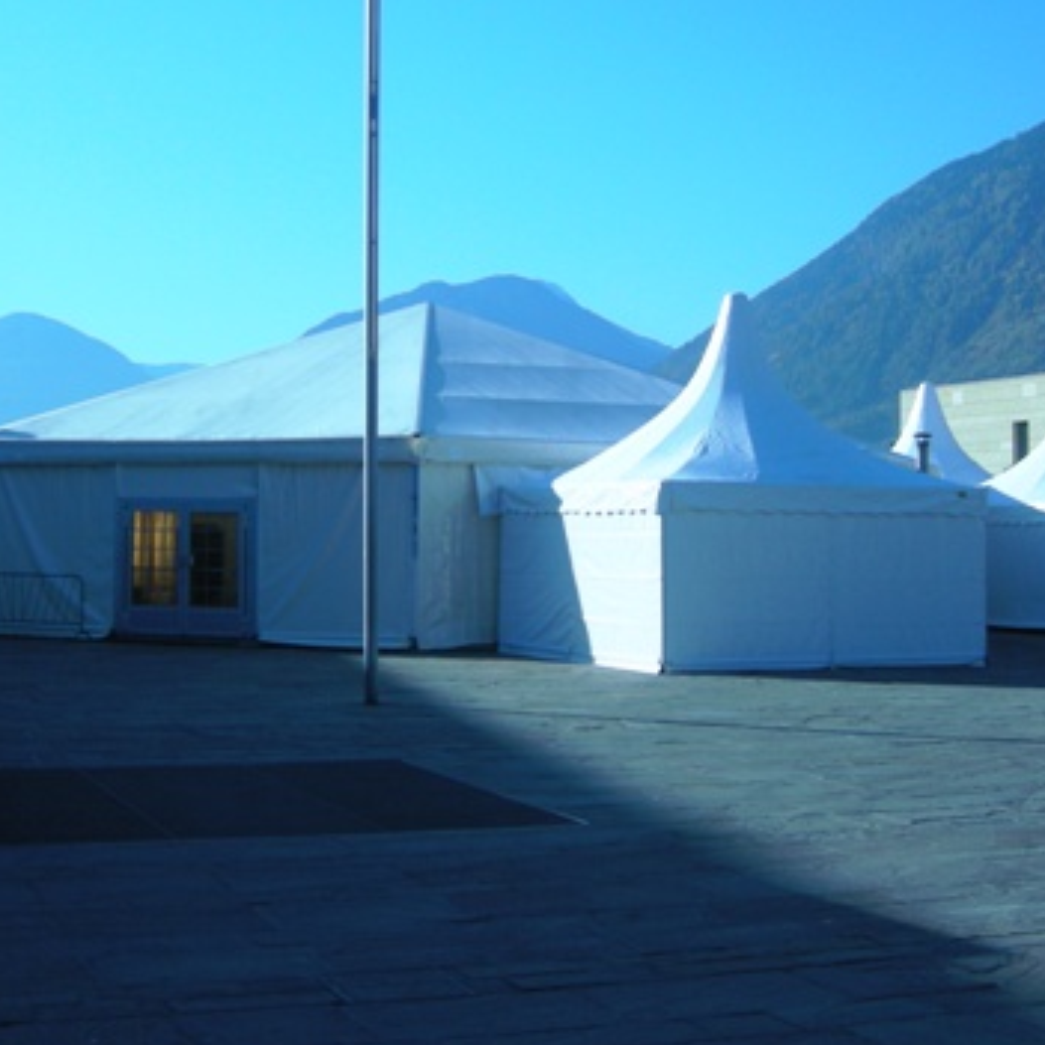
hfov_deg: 29.5
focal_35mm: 58
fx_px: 1981
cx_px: 545
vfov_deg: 29.5
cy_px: 473
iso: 64
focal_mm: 7.5
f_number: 3
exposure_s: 1/730
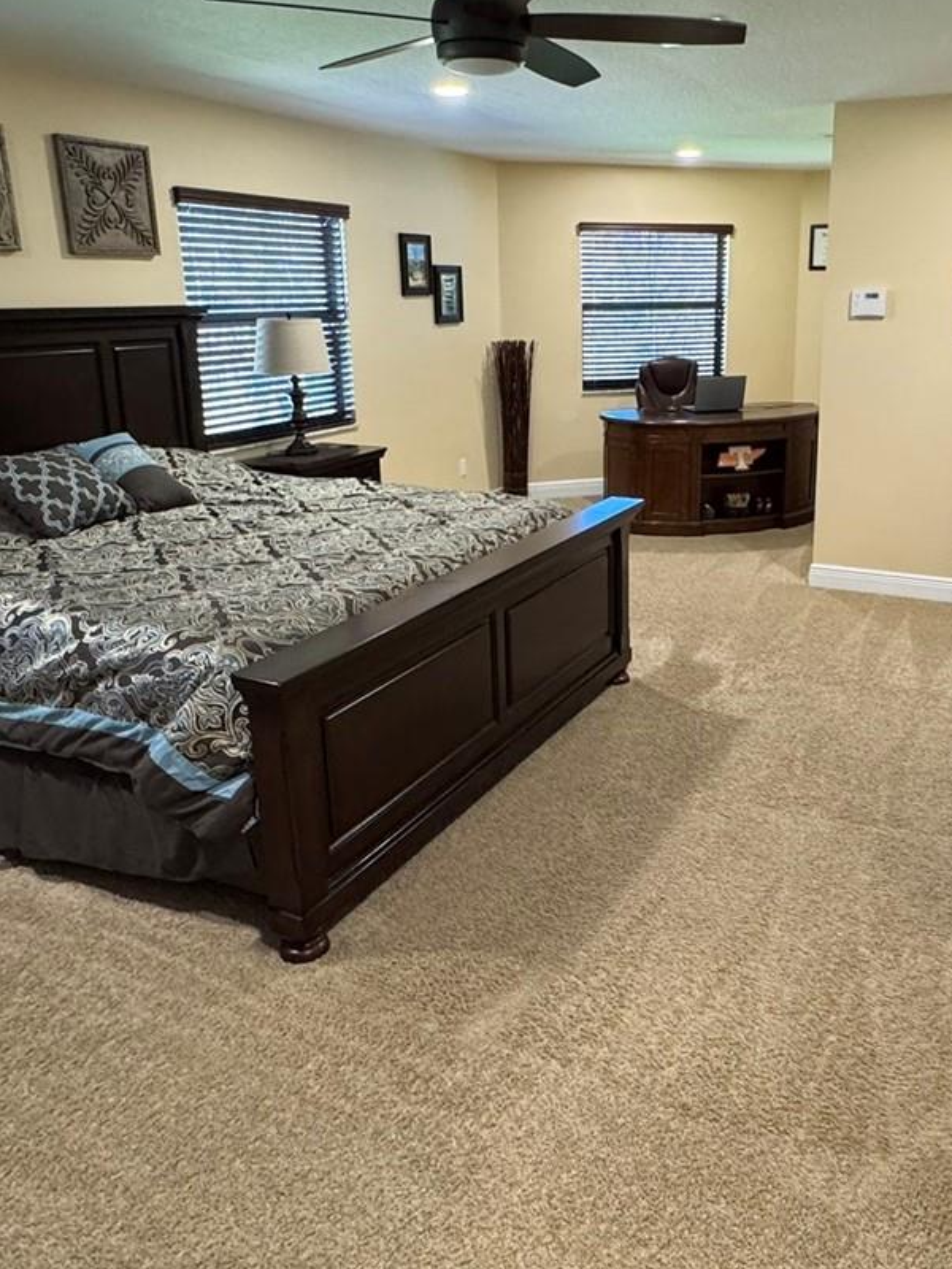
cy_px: 576
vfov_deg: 63.3
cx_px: 582
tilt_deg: -17.0
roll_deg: +0.5
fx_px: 1027
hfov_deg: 49.4
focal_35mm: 28
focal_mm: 2.22
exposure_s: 1/60
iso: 320
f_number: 2.2
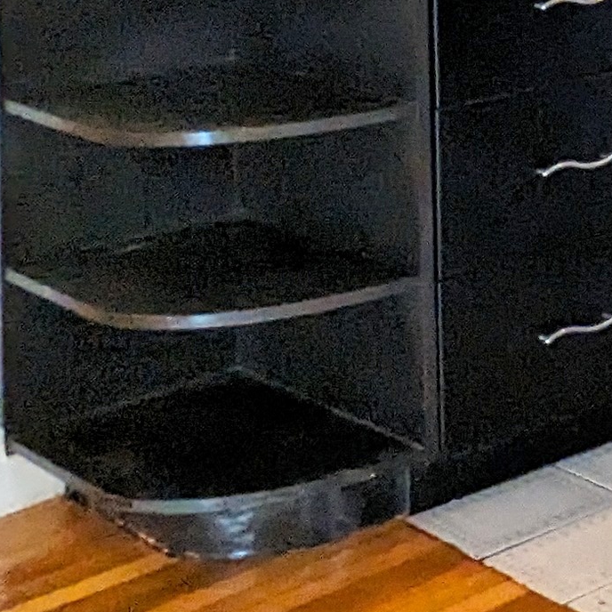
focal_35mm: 84
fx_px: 1680
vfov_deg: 18.0
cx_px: 1613
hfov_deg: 13.0
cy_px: -356
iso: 284
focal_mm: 2.35
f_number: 2.2
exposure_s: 1/30
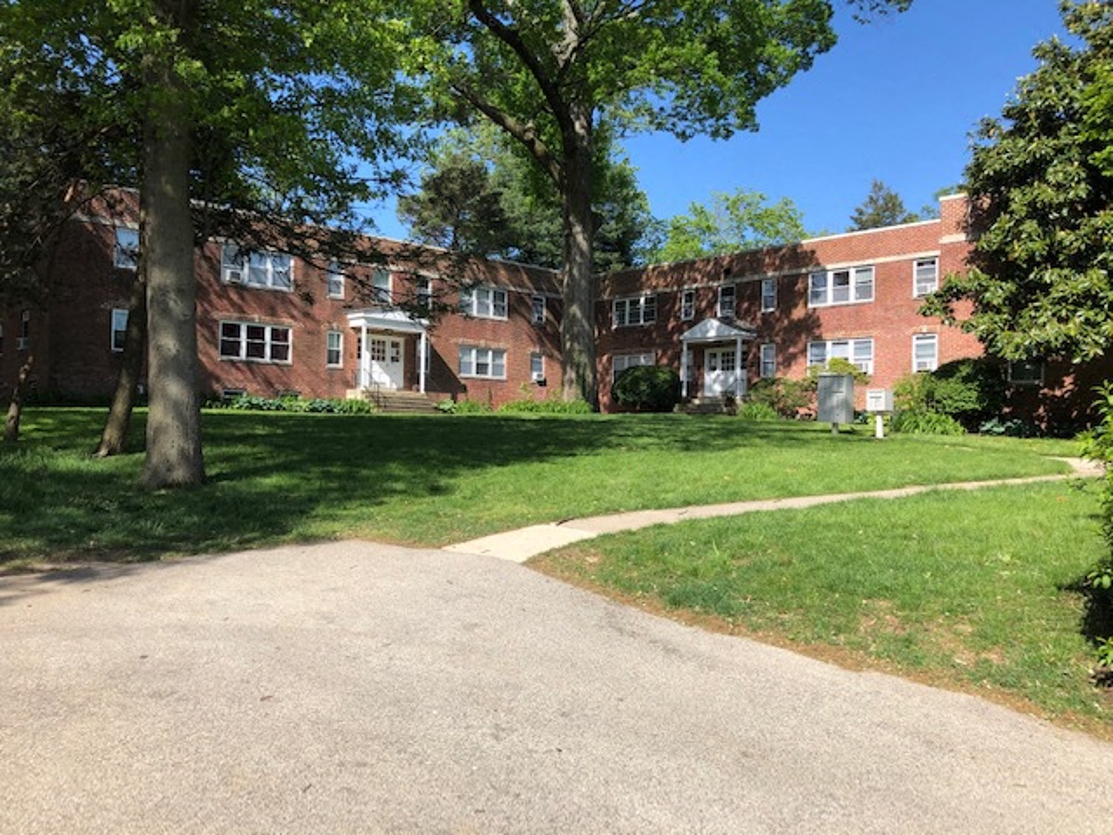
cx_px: 556
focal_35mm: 28
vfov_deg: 49.7
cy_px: 418
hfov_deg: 63.4
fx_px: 900
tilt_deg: +1.4
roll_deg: -2.3
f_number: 1.8
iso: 20
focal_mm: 3.99
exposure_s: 1/1312
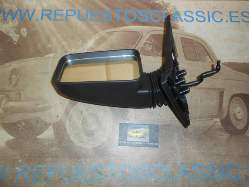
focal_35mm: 26
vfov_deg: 53.0
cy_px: 94
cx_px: 124
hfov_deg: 67.3
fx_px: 187
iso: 80
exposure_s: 1/25
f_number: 3.5
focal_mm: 4.6
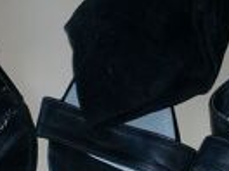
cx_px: 101
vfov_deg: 12.8
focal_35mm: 116
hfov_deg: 17.0
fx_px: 767
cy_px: 116
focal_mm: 5.7
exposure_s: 1/40
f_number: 2.9
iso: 80
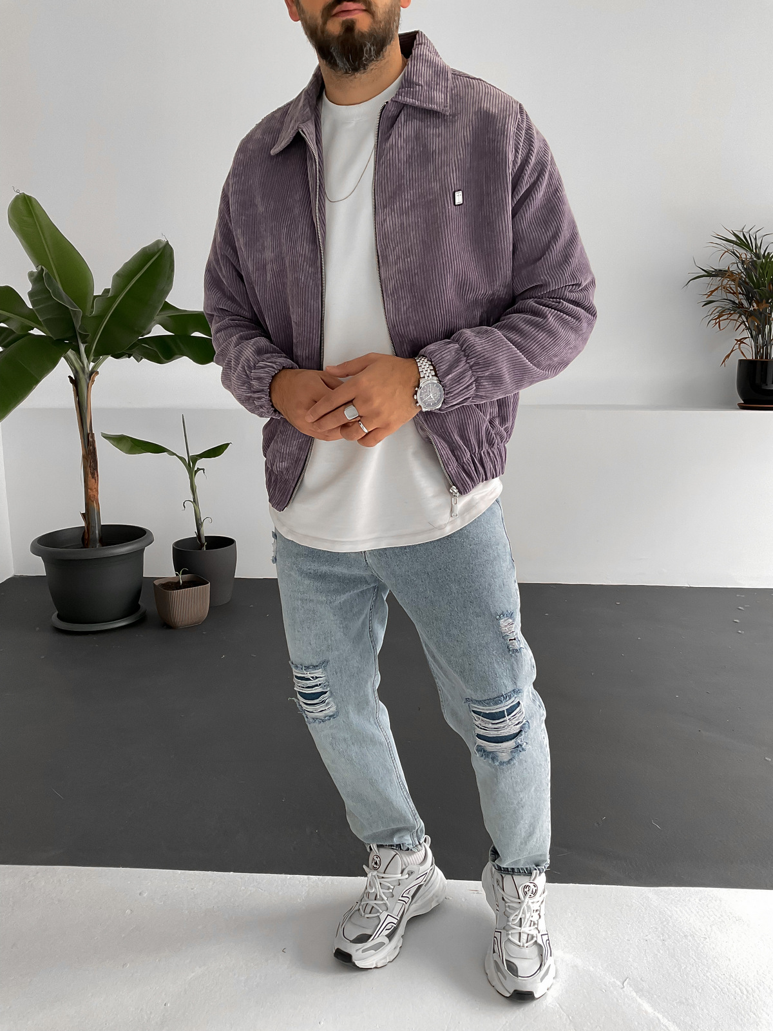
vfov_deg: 61.7
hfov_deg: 48.2
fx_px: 863
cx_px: 386
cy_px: 516
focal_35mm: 29
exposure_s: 1/80
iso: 64
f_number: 1.8
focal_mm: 3
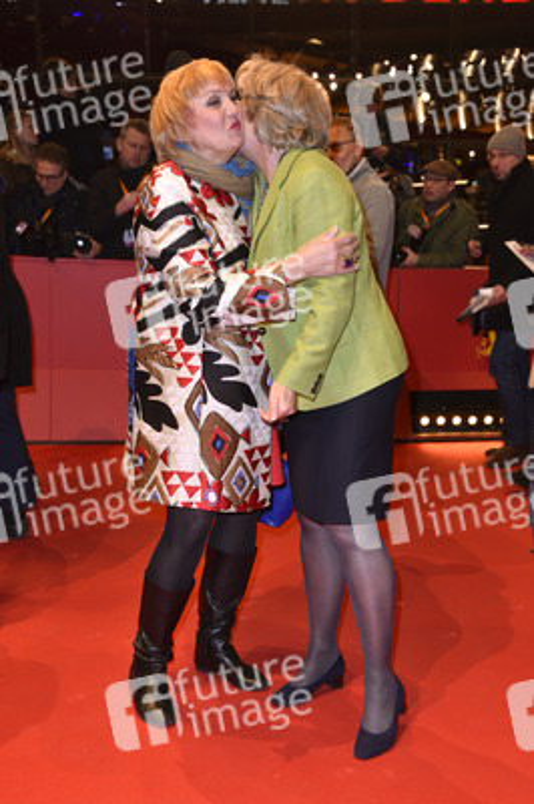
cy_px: 402
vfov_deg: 43.6
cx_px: 267
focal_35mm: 45
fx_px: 1003
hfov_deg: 29.8
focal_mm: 45
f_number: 5.6
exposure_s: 1/80
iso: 400
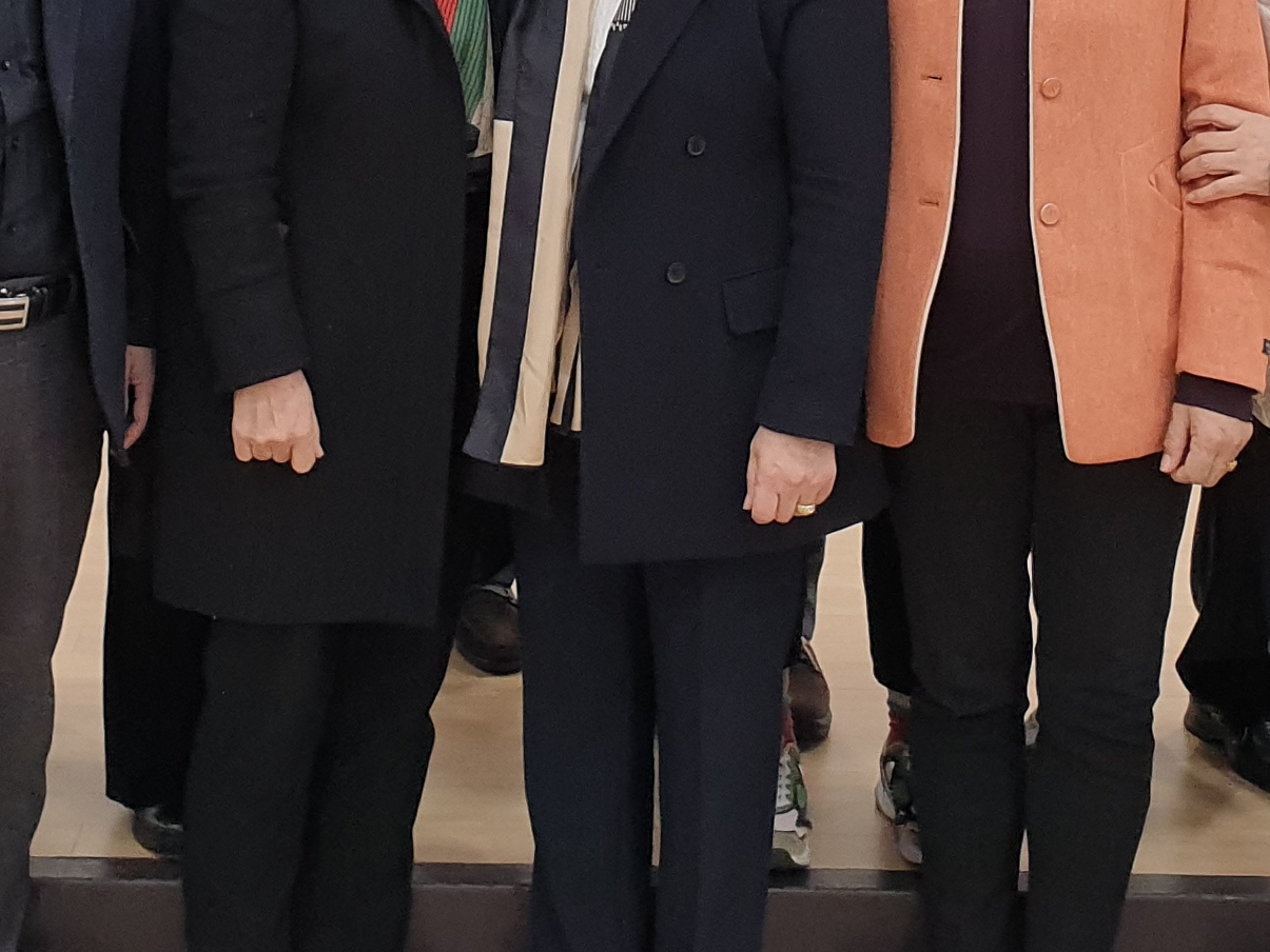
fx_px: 3192
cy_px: -289
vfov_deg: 16.1
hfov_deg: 22.5
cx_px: 652
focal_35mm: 87
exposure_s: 1/120
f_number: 2.4
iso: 160
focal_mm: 4.3
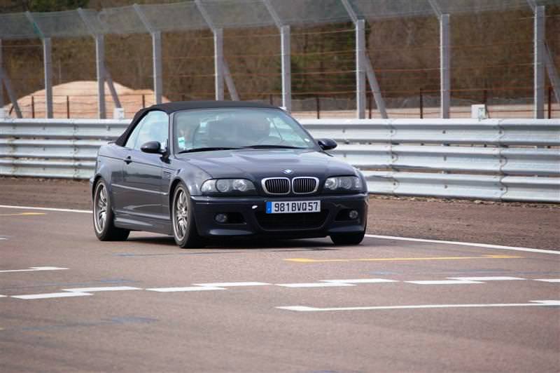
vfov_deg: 4.6
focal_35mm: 300
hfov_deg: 6.9
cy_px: 186
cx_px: 280
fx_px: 4663
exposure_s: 1/1000
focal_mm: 200
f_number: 5.6
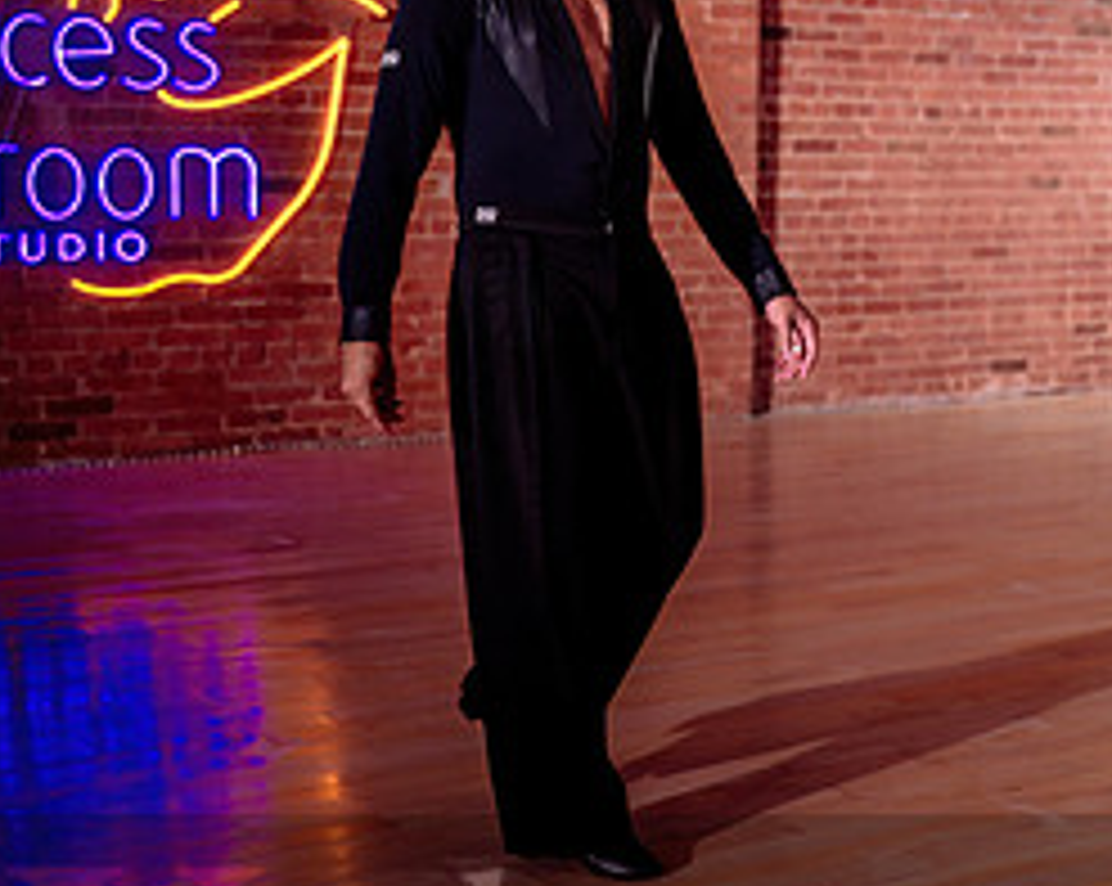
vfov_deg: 21.5
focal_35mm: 71
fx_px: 2334
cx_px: 1186
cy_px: 341
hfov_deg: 25.1
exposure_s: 1/320
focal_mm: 29.5
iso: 1250
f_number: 2.8
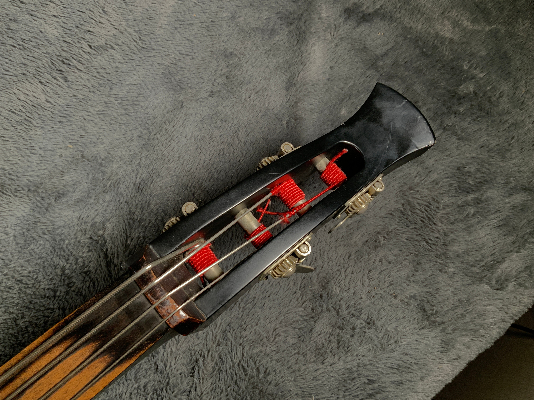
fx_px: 447
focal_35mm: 29
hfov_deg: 61.7
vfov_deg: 48.2
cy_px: 200
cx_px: 267
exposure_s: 1/104
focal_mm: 3
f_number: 1.8
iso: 32
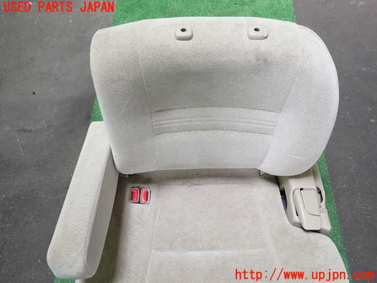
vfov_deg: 46.8
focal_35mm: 30
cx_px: 188
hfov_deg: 60.0
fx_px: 327
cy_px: 142
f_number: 2.3
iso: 160
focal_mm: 5.4
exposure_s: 1/60
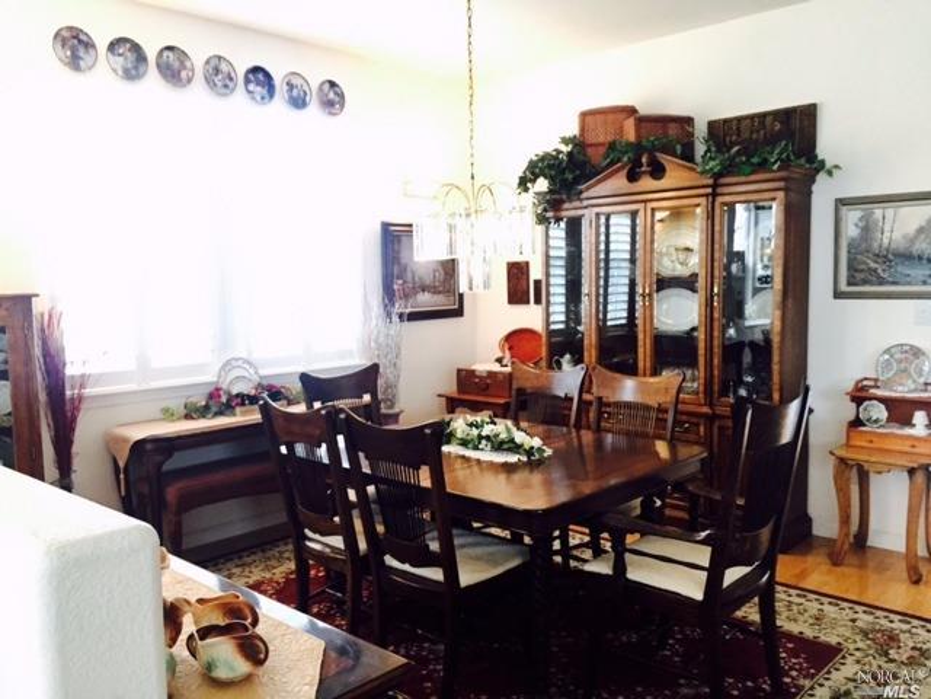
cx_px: 466
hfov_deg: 61.7
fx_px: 780
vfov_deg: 48.2
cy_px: 350
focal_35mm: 29
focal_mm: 4.15
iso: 250
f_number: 2.2
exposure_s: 1/24
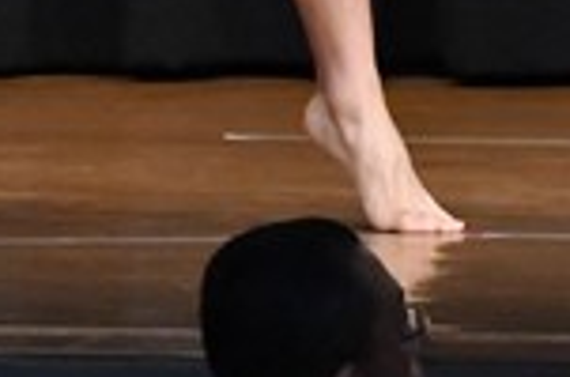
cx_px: -9
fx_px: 16416
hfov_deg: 2.0
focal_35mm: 1039
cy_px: -528
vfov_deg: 1.3
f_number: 5.6
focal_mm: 135
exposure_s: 1/400
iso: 8000
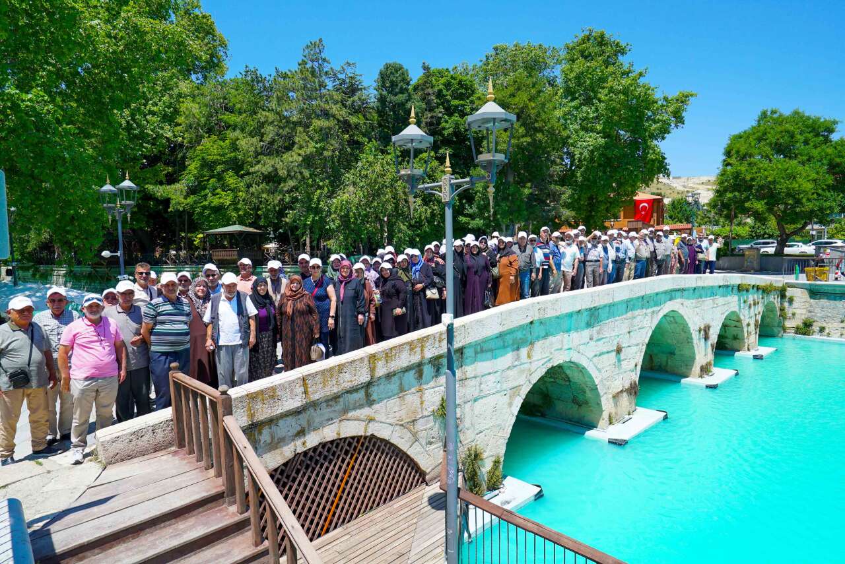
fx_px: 493
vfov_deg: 59.6
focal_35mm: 21
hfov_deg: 81.2
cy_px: 282
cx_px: 422
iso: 100
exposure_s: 1/250
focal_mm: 21
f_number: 7.1
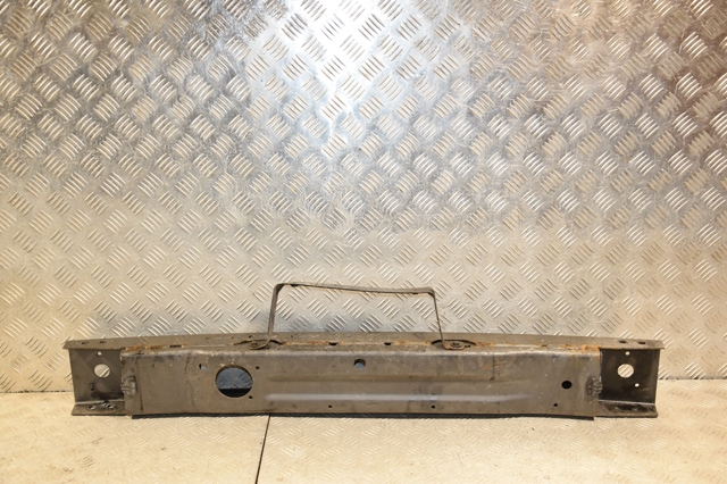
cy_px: 242
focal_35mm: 39
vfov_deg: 34.2
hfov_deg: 49.6
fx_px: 787
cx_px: 364
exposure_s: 1/160
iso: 800
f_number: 5
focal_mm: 26
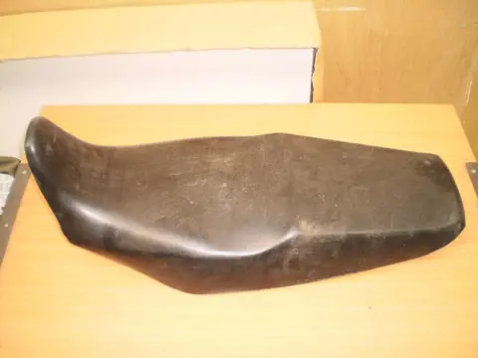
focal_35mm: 36
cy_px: 179
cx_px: 239
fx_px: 497
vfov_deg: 39.7
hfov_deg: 51.4
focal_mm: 6.3
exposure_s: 1/30
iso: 80
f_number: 3.1
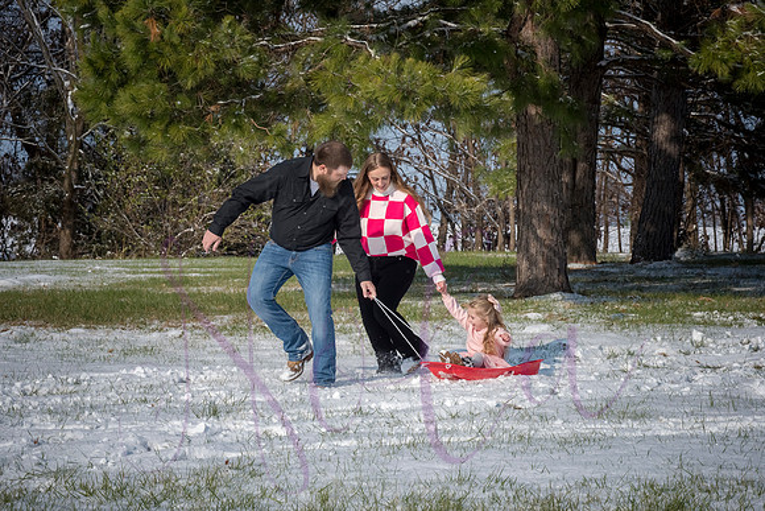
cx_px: 382
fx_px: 2380
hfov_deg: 18.3
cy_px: 256
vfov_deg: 12.2
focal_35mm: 112
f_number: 16
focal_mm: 112
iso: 640
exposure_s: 1/1000
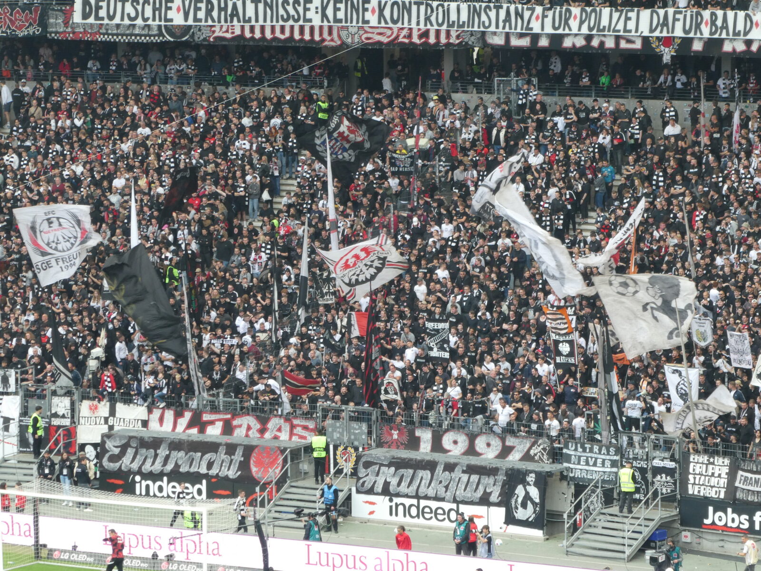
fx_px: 4705
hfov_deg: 9.2
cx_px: 380
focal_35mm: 214
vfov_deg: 6.9
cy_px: 286
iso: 200
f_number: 5.6
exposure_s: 1/80
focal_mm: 38.4
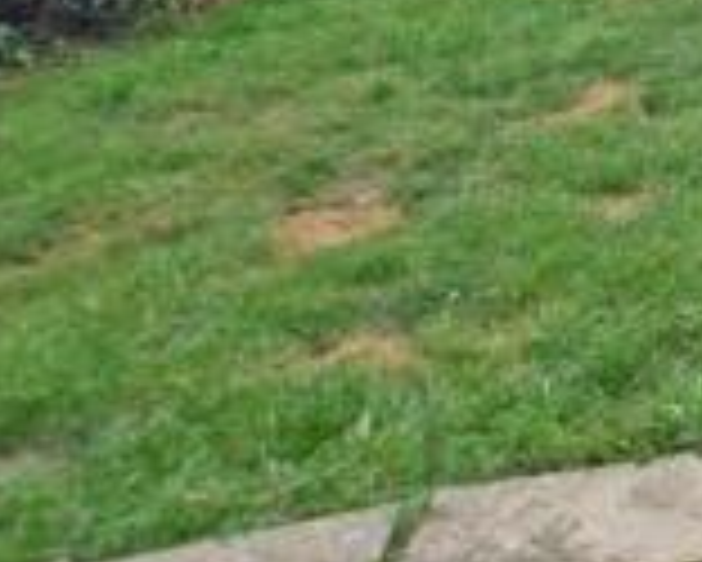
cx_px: 1431
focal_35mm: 59
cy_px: -380
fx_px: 1227
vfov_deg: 20.3
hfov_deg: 18.7
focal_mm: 10
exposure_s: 1/250
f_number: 8
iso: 200
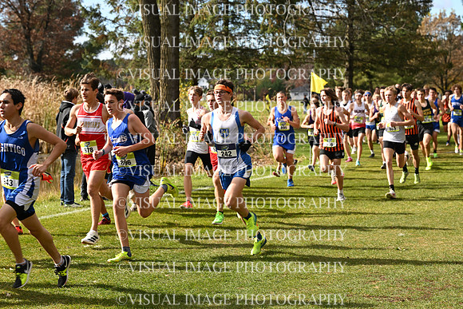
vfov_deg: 15.9
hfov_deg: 23.6
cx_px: 232
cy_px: 154
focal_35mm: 86
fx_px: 1106
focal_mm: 86
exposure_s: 1/400
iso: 125
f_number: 5.6
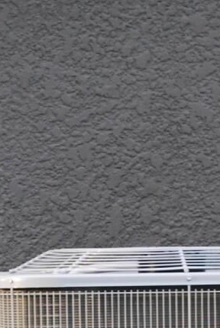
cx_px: 111
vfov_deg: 5.3
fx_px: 3502
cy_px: 471
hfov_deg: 3.6
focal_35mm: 383
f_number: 5.6
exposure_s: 1/30
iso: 220
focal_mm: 55
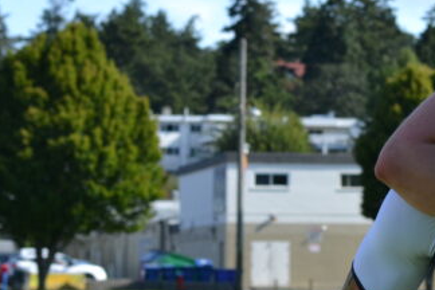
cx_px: 493
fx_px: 2235
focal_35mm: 185
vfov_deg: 7.4
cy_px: 32
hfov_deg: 11.0
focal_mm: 50
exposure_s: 1/1250
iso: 400
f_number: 5
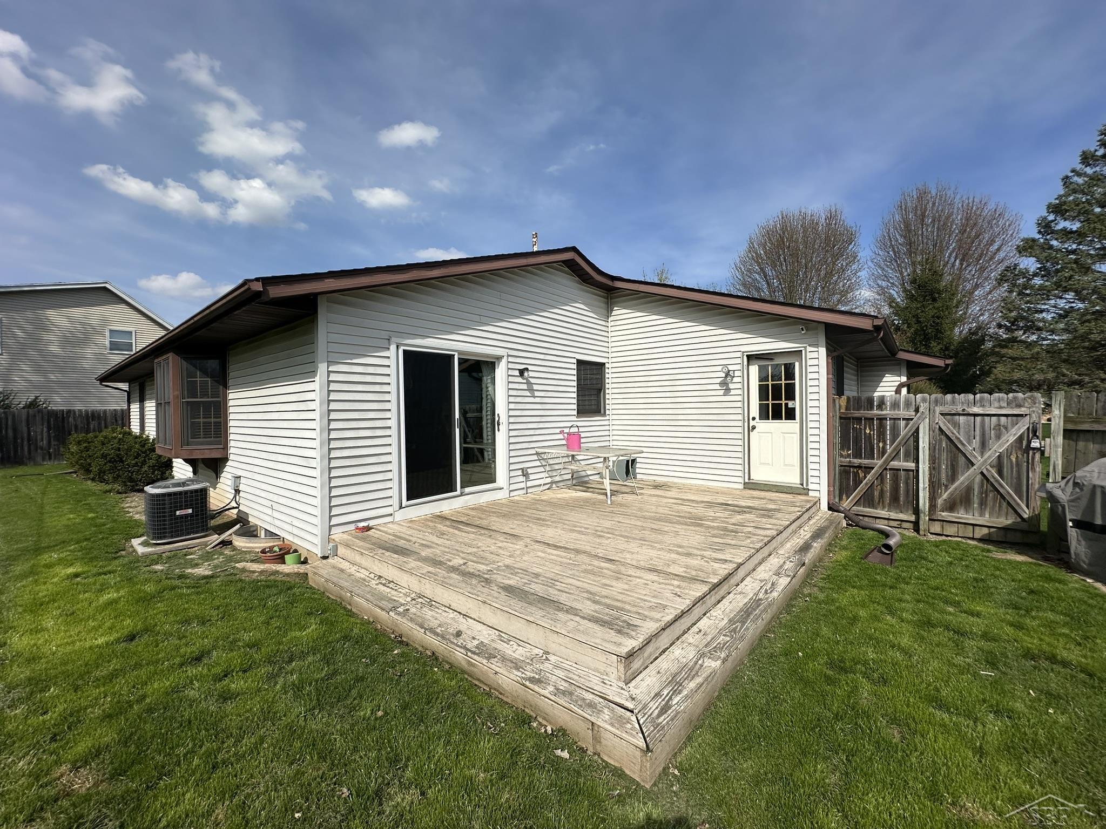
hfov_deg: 102.1
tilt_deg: -0.7
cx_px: 553
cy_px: 414
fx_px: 447
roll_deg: +0.2
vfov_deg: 85.7
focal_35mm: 14
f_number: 2.2
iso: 50
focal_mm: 2.22
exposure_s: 1/4292
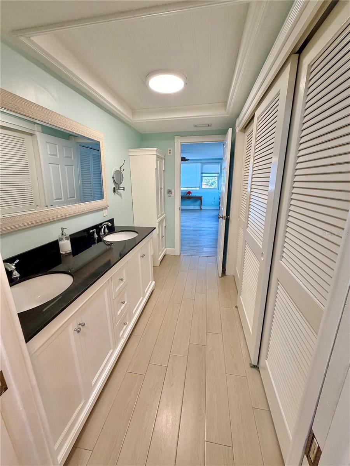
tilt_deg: -13.9
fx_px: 189
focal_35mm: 14
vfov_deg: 102.1
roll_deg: +0.9
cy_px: 233
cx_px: 175
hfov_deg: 85.7
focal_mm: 2.22
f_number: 2.2
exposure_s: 1/120
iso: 200
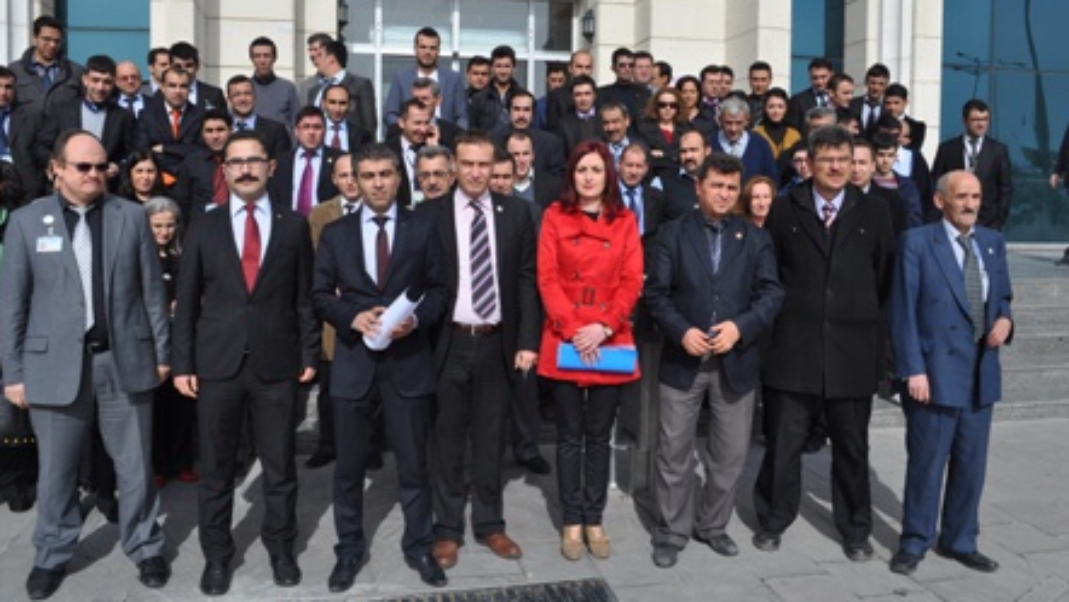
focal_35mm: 35
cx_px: 537
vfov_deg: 33.7
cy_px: 256
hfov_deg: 56.6
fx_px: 992
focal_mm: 22
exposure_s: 1/400
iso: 200
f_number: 10
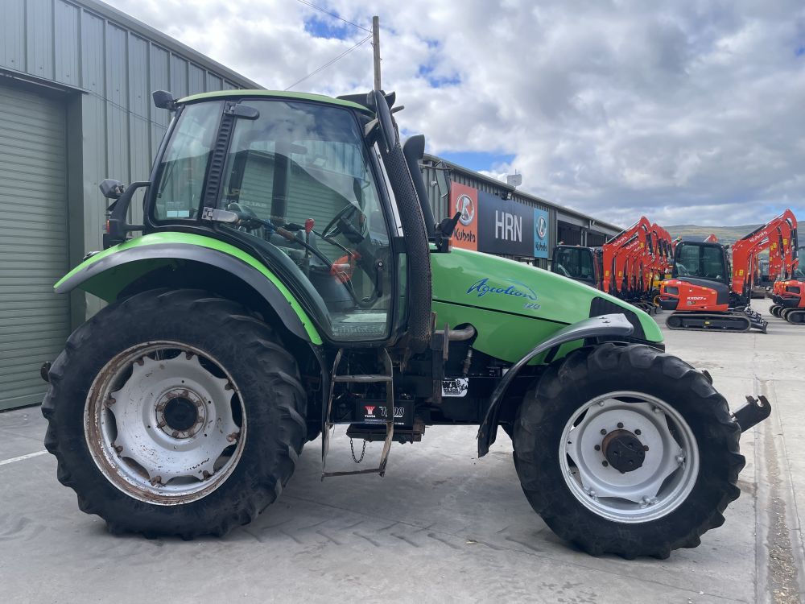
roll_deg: +1.2
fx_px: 605
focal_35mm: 26
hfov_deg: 67.3
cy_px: 302
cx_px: 402
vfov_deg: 53.1
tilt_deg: +2.3
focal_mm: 4.2
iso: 32
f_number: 1.6
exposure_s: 1/1276
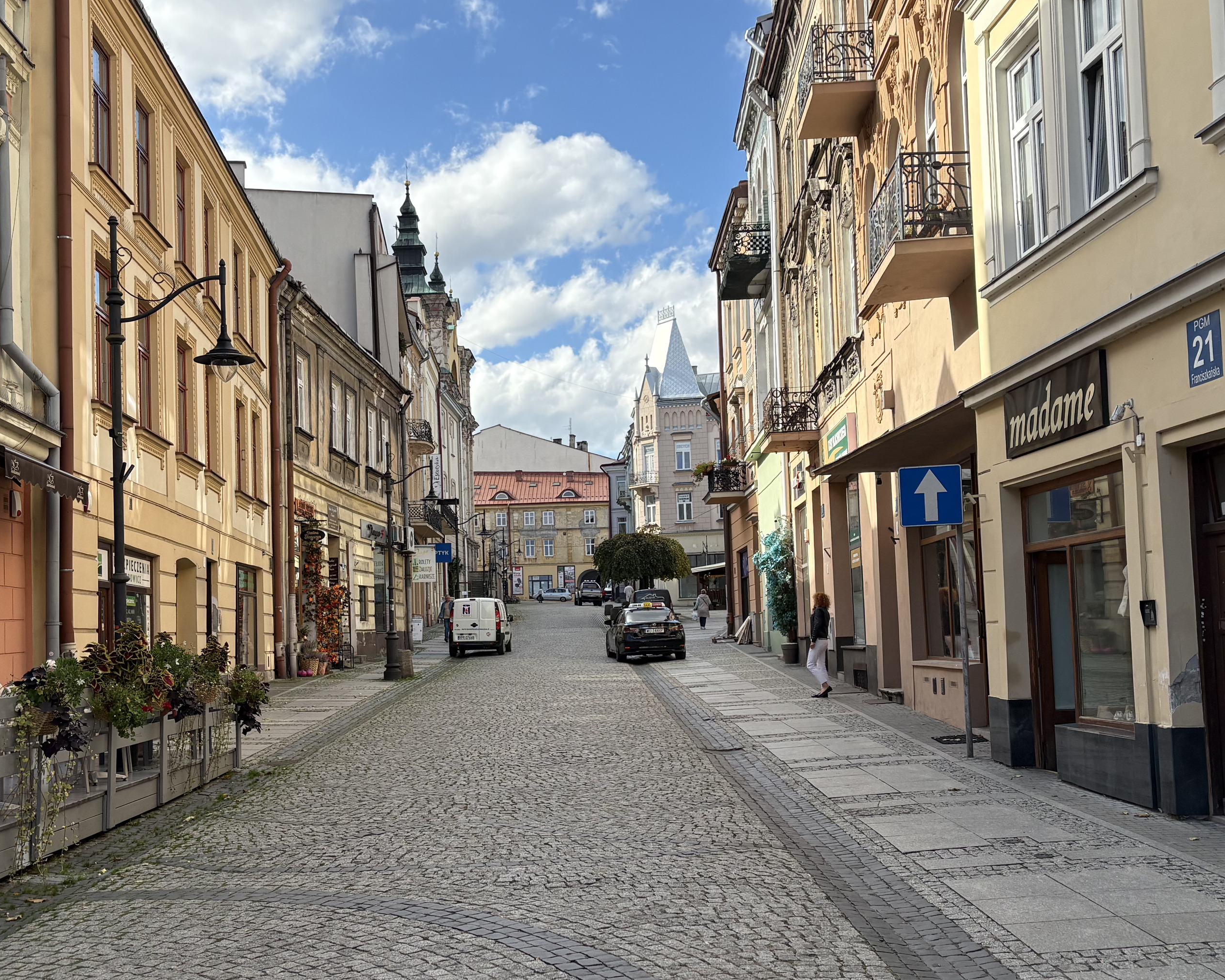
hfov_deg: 45.7
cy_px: 531
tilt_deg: +4.5
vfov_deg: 37.3
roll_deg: +1.2
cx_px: 538
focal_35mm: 40
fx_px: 1450
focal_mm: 5.96
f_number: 1.6
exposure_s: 1/2451
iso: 64
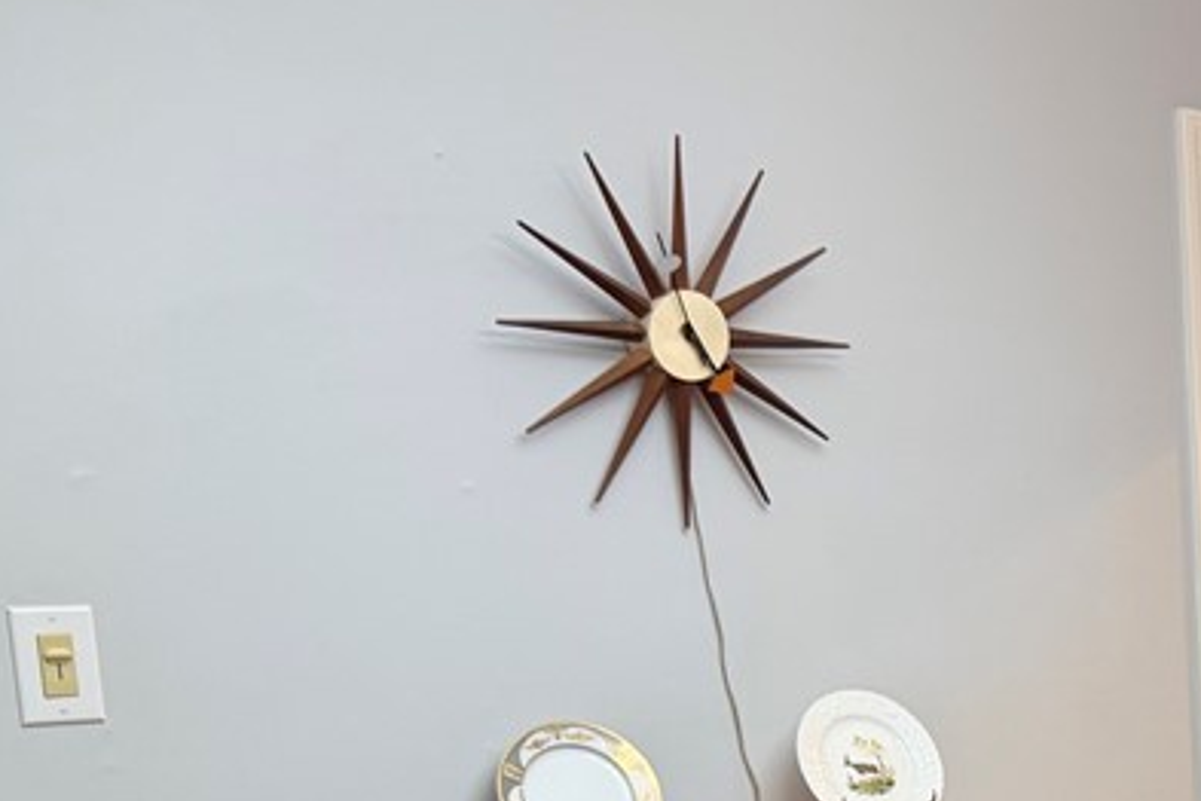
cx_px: 1433
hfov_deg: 27.4
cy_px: 960
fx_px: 2168
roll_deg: +1.9
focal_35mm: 65
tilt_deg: -7.2
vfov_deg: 19.7
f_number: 1.78
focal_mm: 6.76
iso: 250
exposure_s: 1/60
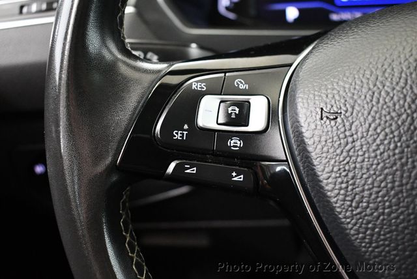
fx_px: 487
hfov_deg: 46.4
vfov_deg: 32.0
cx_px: 208
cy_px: 140
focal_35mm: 42
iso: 4000
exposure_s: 1/60
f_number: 3.8
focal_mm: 21
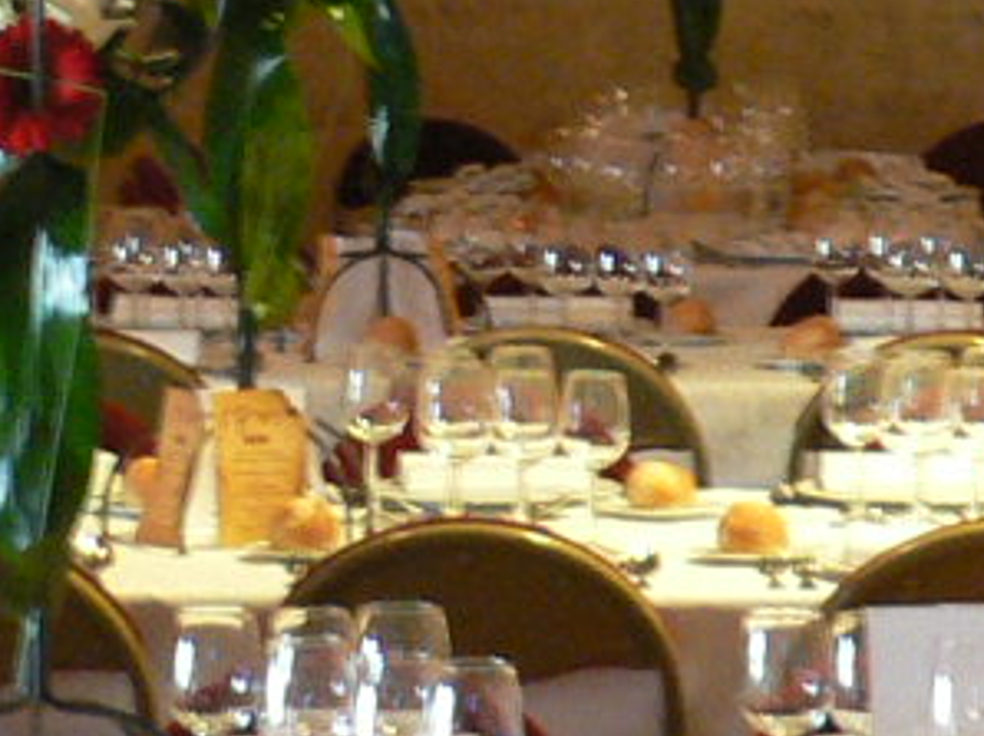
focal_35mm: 290
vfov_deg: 5.0
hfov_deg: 6.8
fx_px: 8237
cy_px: -607
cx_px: 707
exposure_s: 1/10
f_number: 2.8
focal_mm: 8.9
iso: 200
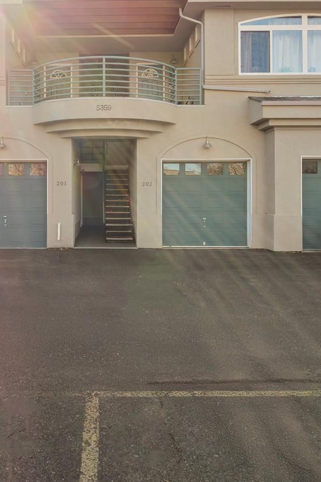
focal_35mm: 30
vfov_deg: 60.5
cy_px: 162
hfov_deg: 42.9
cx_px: 102
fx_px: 401
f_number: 8
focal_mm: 8
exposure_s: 1/200
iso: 200
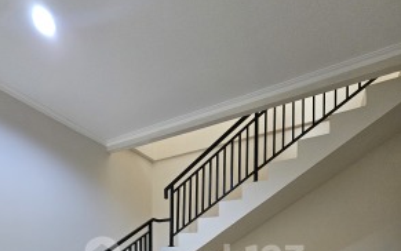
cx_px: 195
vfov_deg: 49.1
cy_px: 259
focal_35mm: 19
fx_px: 208
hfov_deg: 88.0
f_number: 2.2
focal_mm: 2.2
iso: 640
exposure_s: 1/25
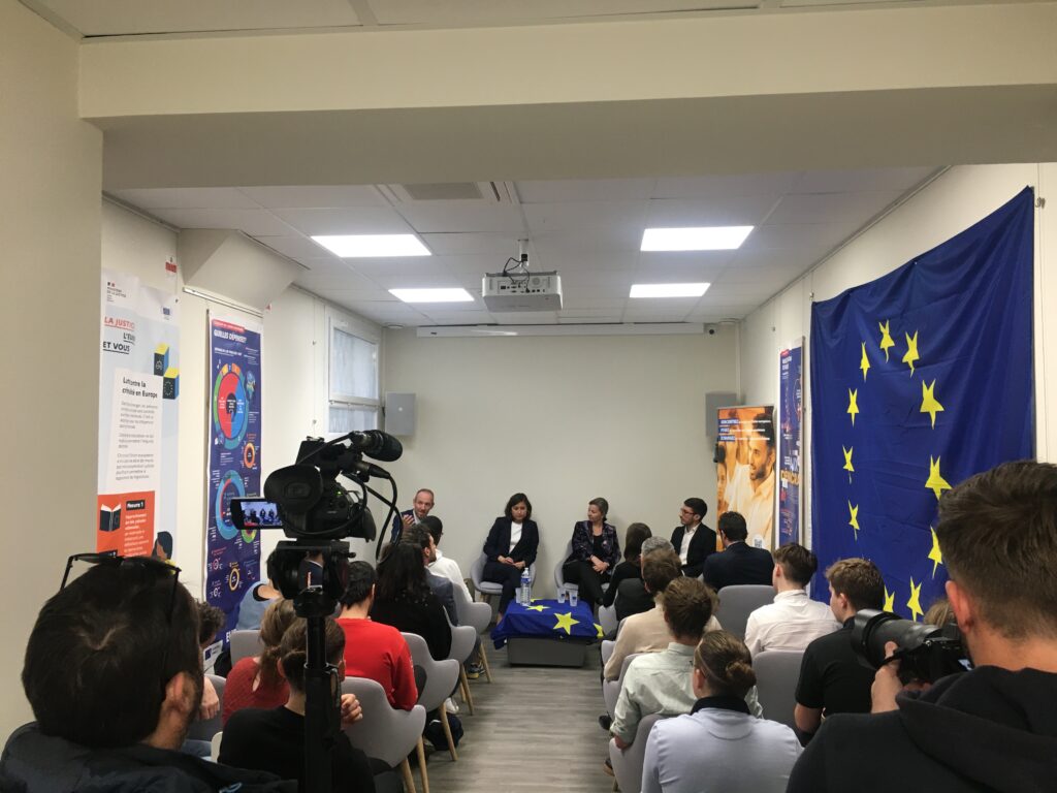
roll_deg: -0.2
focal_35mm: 29
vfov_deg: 48.2
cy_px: 396
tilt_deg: +2.8
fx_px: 886
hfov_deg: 61.7
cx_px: 528
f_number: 2.2
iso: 50
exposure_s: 1/33
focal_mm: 4.15
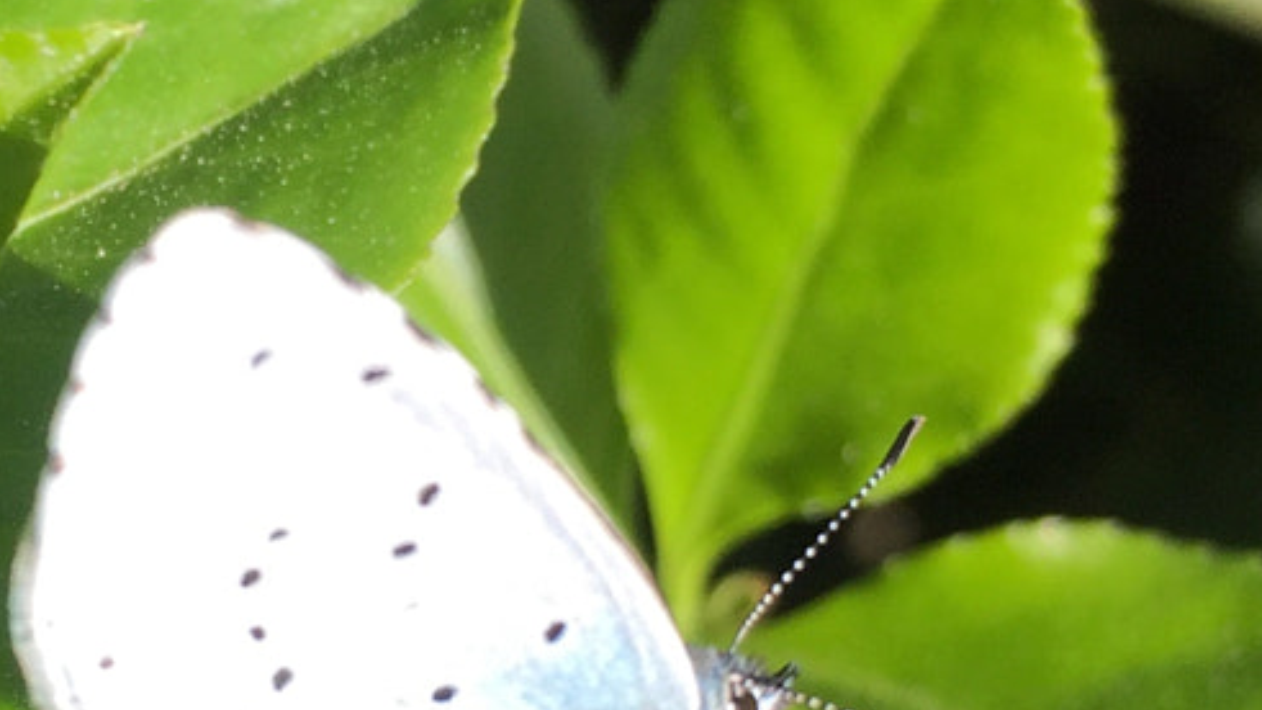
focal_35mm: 103
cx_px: 260
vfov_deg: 11.7
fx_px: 3446
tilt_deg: -60.3
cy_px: 453
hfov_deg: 20.5
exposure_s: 1/842
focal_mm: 4.15
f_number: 2.2
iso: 32
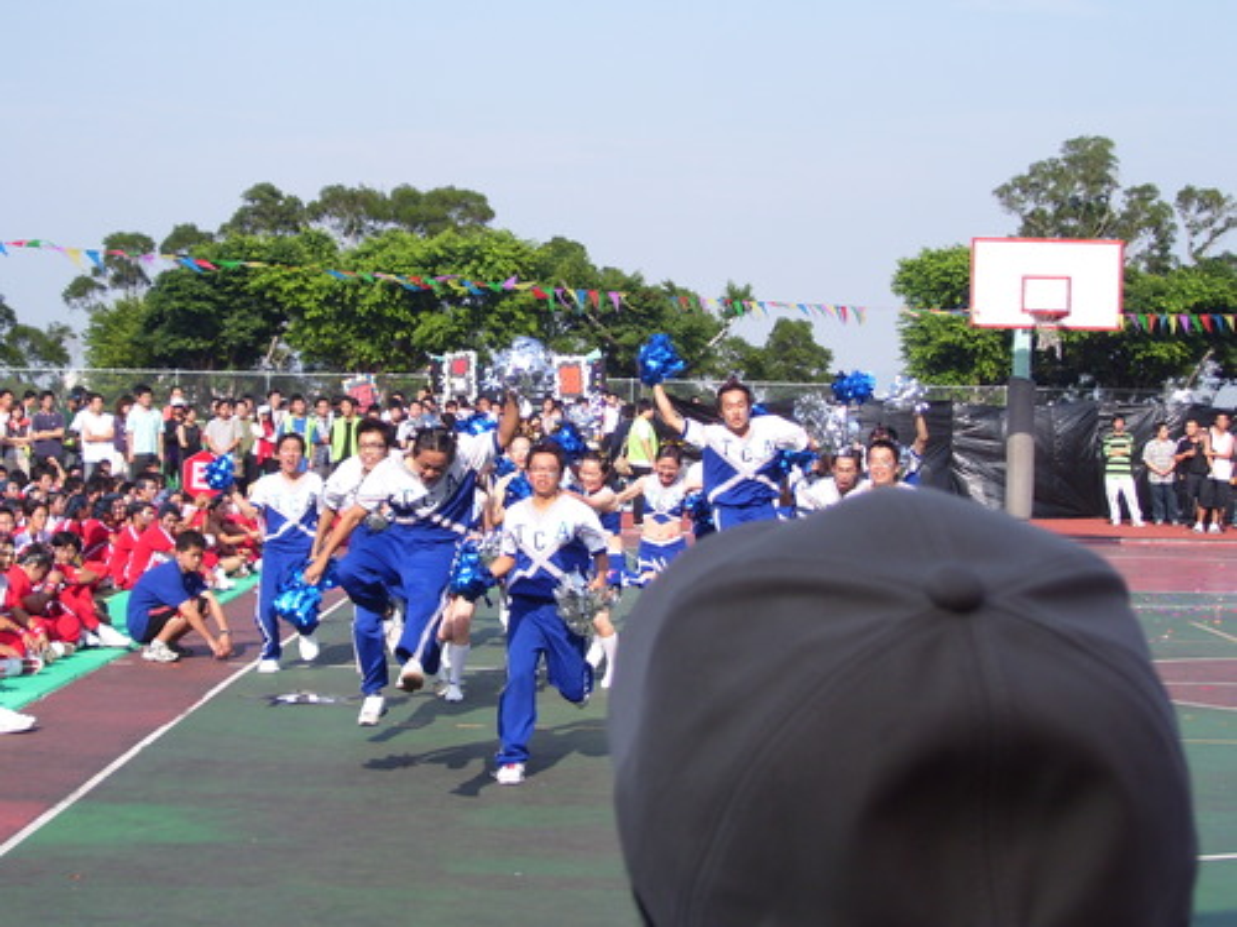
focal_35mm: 70
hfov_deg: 27.8
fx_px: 2501
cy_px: 464
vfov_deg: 21.0
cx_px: 618
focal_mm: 11.6
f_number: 4
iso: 80
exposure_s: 1/750
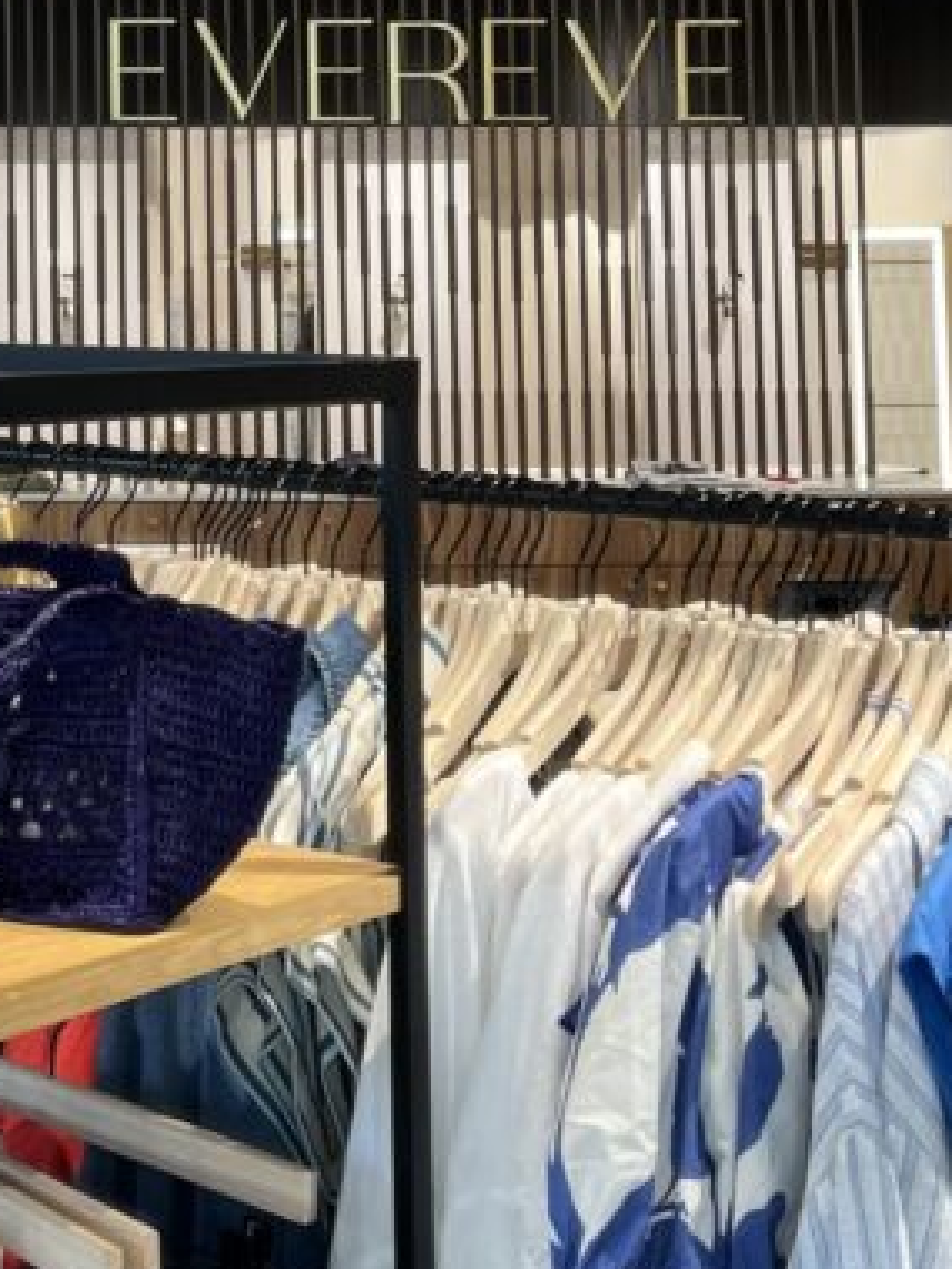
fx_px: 2567
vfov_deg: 26.6
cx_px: -317
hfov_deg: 19.3
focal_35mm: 70
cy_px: 60
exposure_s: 1/120
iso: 64
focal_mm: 5.1
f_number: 1.6
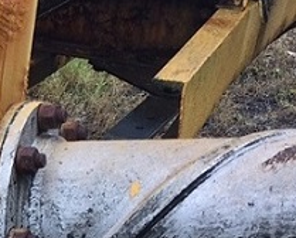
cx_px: -160
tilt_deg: -34.5
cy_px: 449
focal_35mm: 126
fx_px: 1106
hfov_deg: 14.2
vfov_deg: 11.3
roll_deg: -0.7
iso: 32
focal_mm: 4.15
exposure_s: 1/40
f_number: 2.2
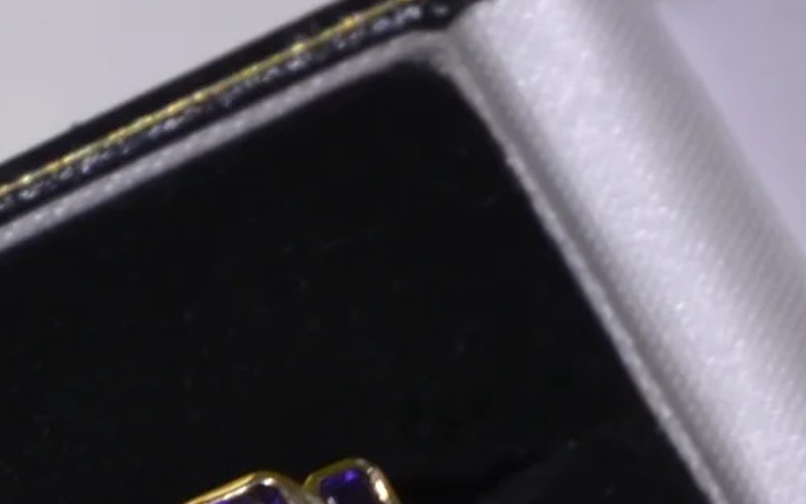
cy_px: 556
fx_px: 10658
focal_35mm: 485
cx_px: 342
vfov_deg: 2.7
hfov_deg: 4.3
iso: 400
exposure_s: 1/100
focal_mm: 62
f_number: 4.5
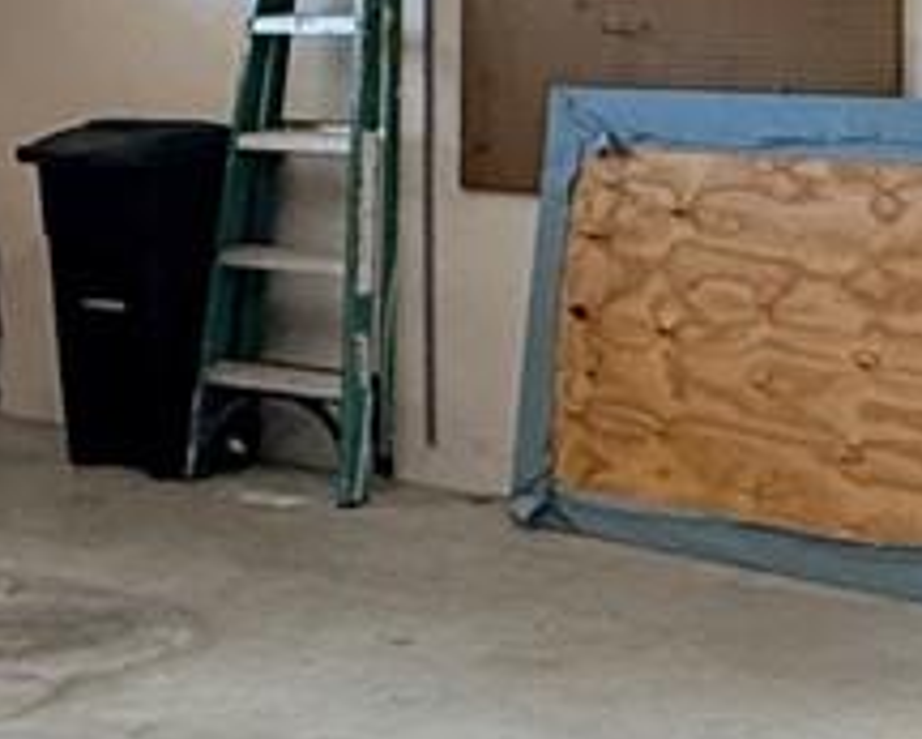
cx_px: 124
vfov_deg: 15.1
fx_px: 2757
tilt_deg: -2.0
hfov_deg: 18.7
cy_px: 98
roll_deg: +0.0
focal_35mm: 101
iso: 400
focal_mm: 2.22
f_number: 2.2
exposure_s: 1/120
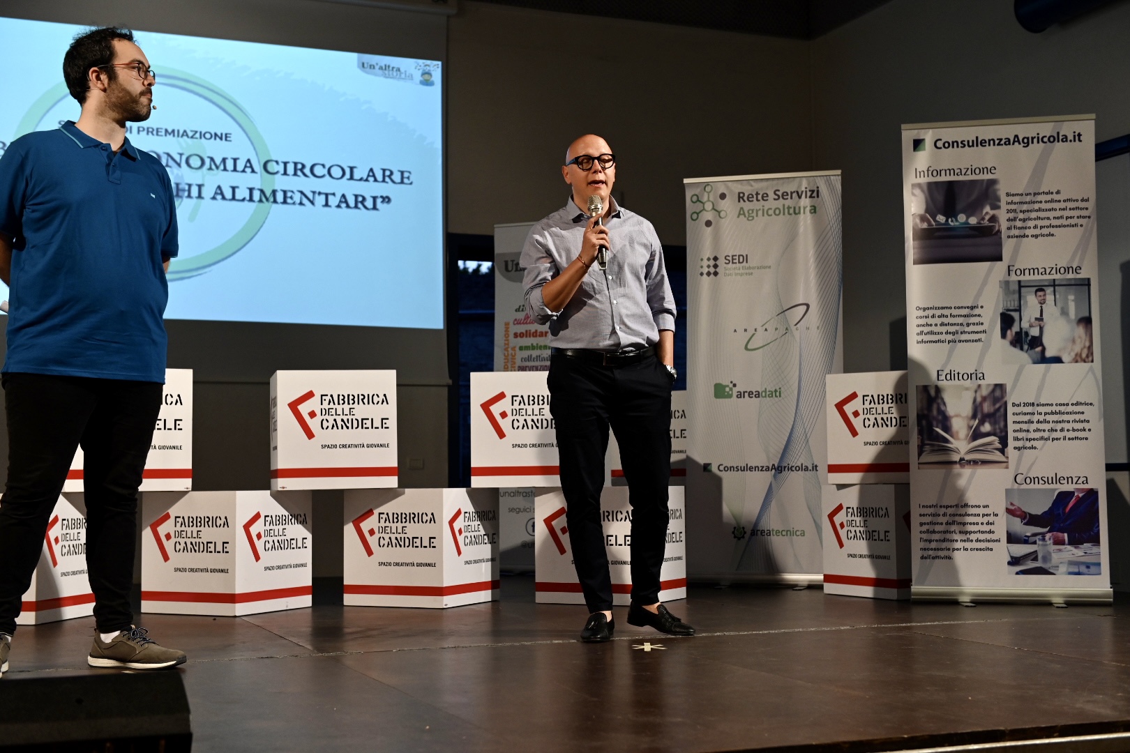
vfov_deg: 28.1
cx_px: 565
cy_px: 376
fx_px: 1507
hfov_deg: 41.1
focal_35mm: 48
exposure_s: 1/160
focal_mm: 48
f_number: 4
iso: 1000
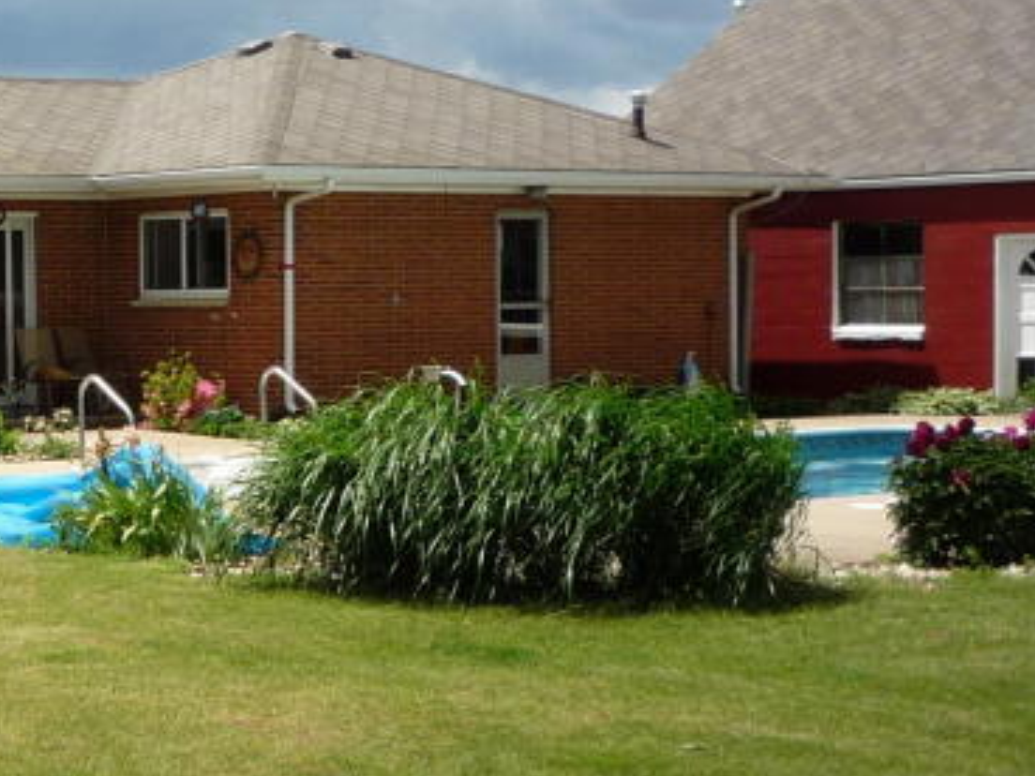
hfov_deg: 20.8
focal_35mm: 89
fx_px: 2661
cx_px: -155
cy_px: 419
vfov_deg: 16.6
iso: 100
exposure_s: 1/400
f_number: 5
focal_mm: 5.2
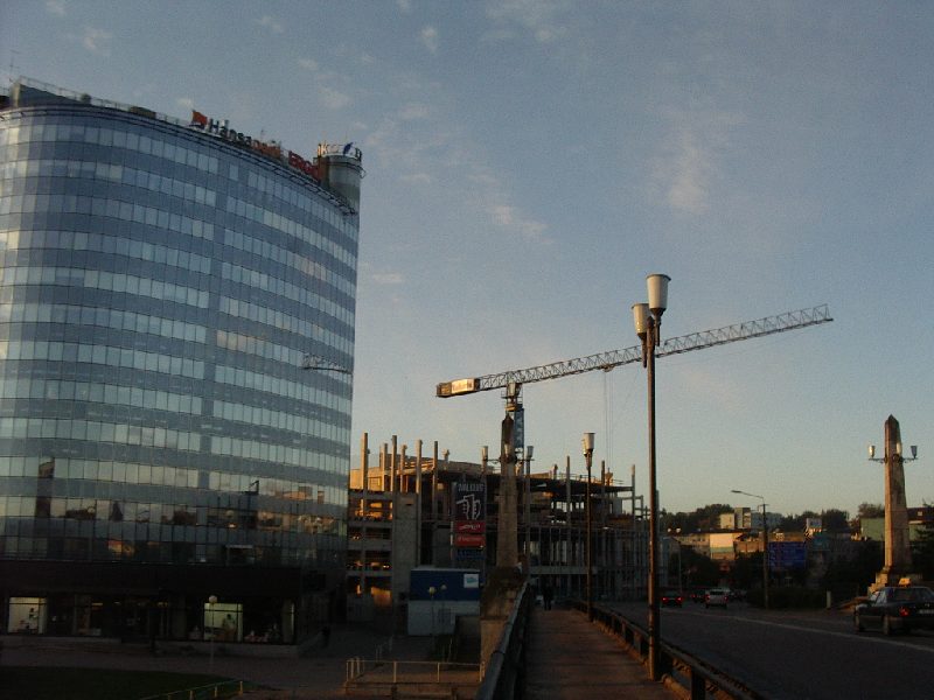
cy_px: 350
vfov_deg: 37.7
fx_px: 1025
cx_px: 467
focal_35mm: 38
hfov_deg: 49.0
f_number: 4.8
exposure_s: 1/200
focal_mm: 5.8
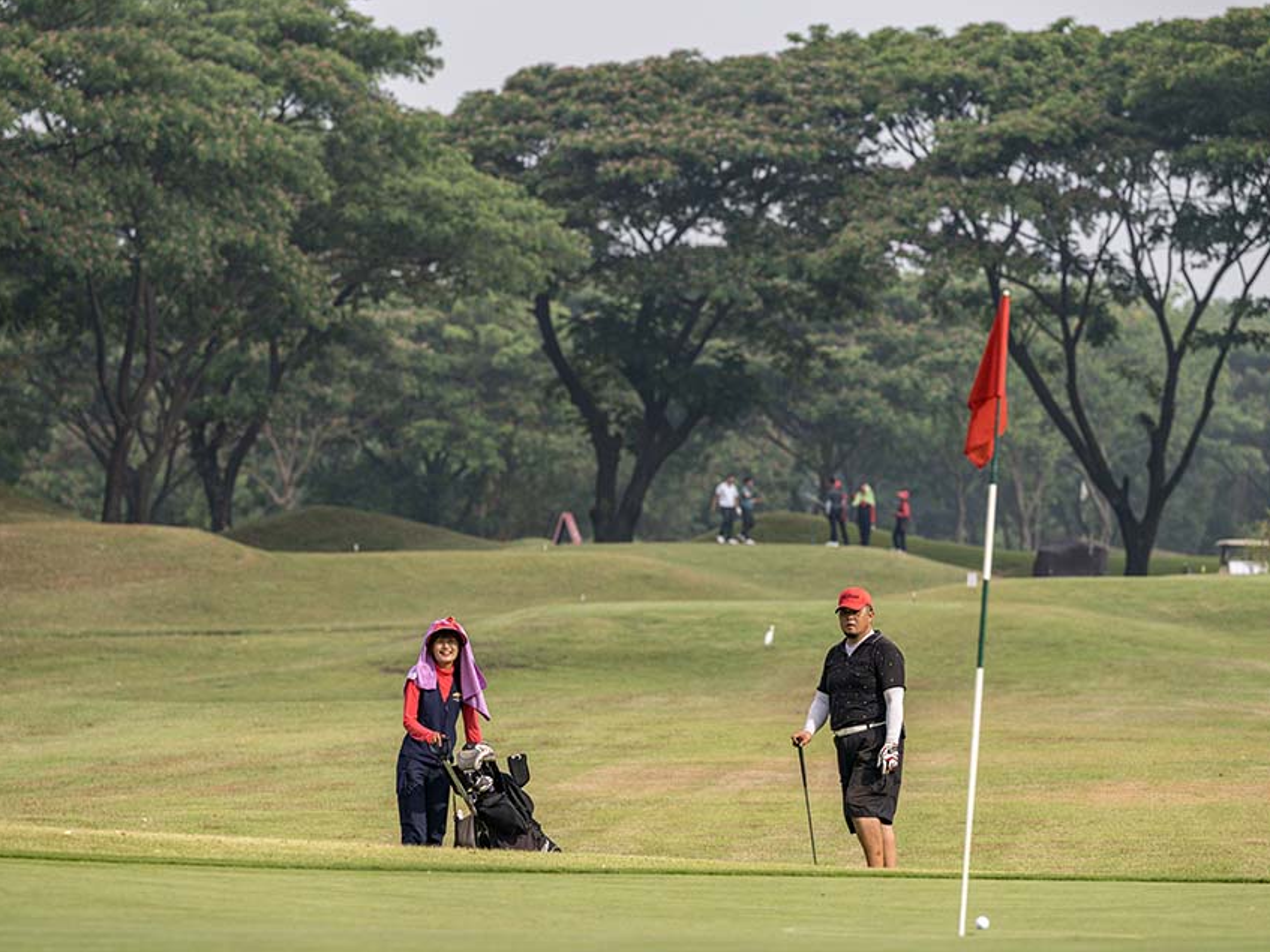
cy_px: 474
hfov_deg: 9.1
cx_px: 691
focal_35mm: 218
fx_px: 7997
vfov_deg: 6.8
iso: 400
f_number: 5
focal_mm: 200
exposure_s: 1/1250
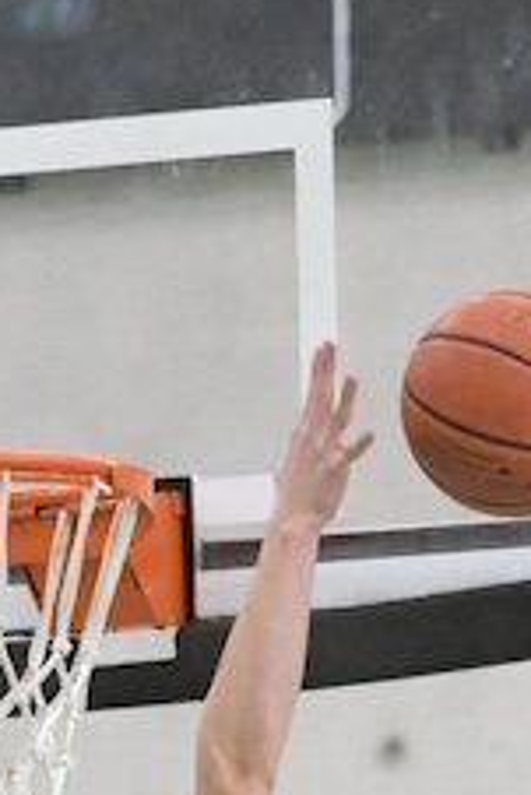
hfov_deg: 2.8
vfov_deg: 4.1
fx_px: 11023
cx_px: 58
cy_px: 1326
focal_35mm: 499
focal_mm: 110
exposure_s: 1/1000
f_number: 2.8
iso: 4000
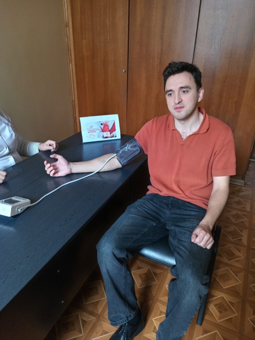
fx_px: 255
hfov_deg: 53.1
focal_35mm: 26
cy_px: 170
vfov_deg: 67.3
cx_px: 128
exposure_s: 1/20
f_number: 1.8
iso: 362
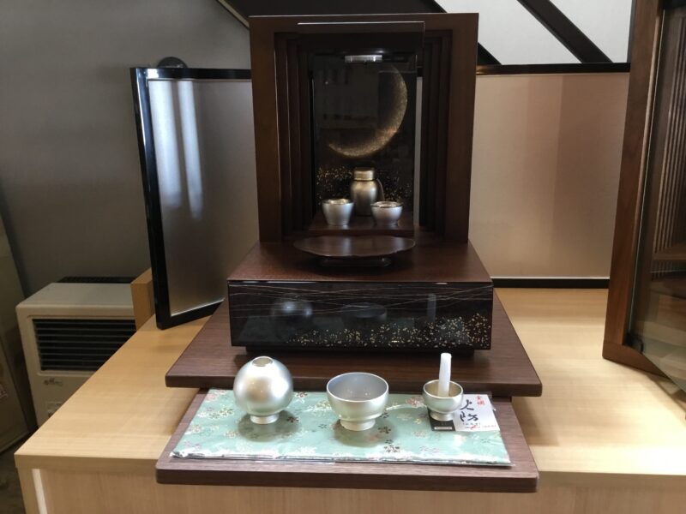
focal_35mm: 31
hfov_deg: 58.4
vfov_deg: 45.4
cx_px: 343
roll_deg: +2.2
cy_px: 257
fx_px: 614
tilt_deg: -16.2
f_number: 2.4
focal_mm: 3.3
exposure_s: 1/30
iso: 100
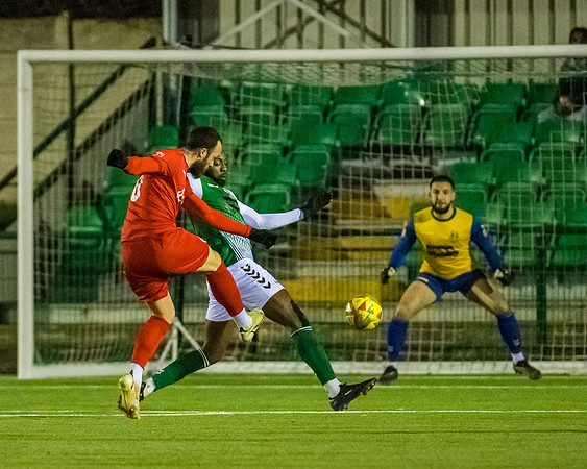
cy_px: 229
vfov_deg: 2.5
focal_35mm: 621
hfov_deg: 3.1
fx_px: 10792
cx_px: 132
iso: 6400
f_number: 3.2
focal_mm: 270
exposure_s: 1/800
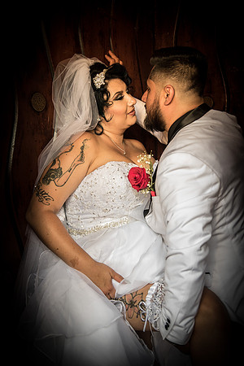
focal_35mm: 40
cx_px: 122
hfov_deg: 33.4
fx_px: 407
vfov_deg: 48.5
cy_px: 183
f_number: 2.8
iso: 640
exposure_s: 1/250
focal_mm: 40
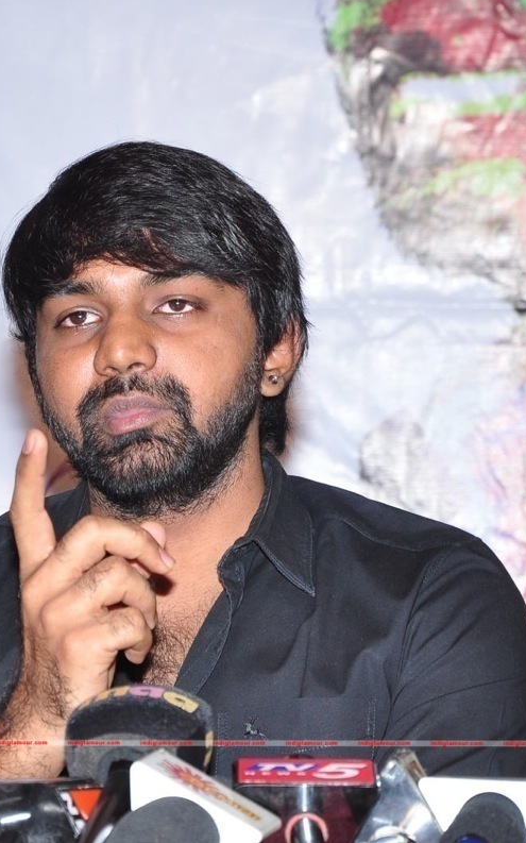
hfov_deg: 5.4
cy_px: 420
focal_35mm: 243
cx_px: 166
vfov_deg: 8.6
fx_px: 5573
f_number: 7.1
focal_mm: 105
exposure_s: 1/125
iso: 400
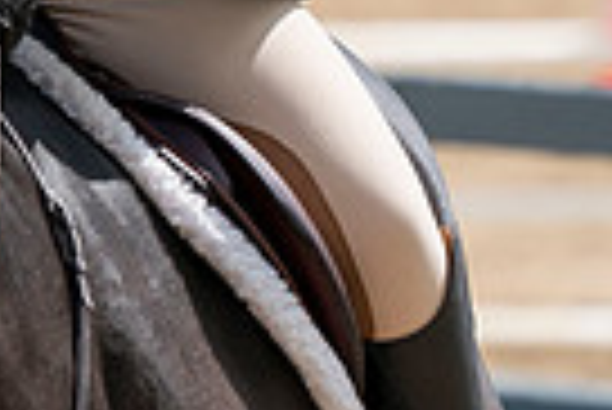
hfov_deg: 1.6
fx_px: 22140
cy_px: -444
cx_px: -346
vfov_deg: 1.1
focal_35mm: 1301
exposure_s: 1/320
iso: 100
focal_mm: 306
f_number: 5.6
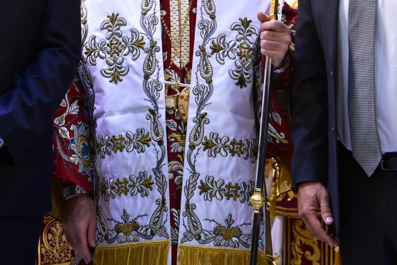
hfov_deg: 19.6
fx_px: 1146
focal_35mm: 104
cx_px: 206
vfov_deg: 12.9
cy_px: -19
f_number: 4
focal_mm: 48
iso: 6400
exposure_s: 1/125
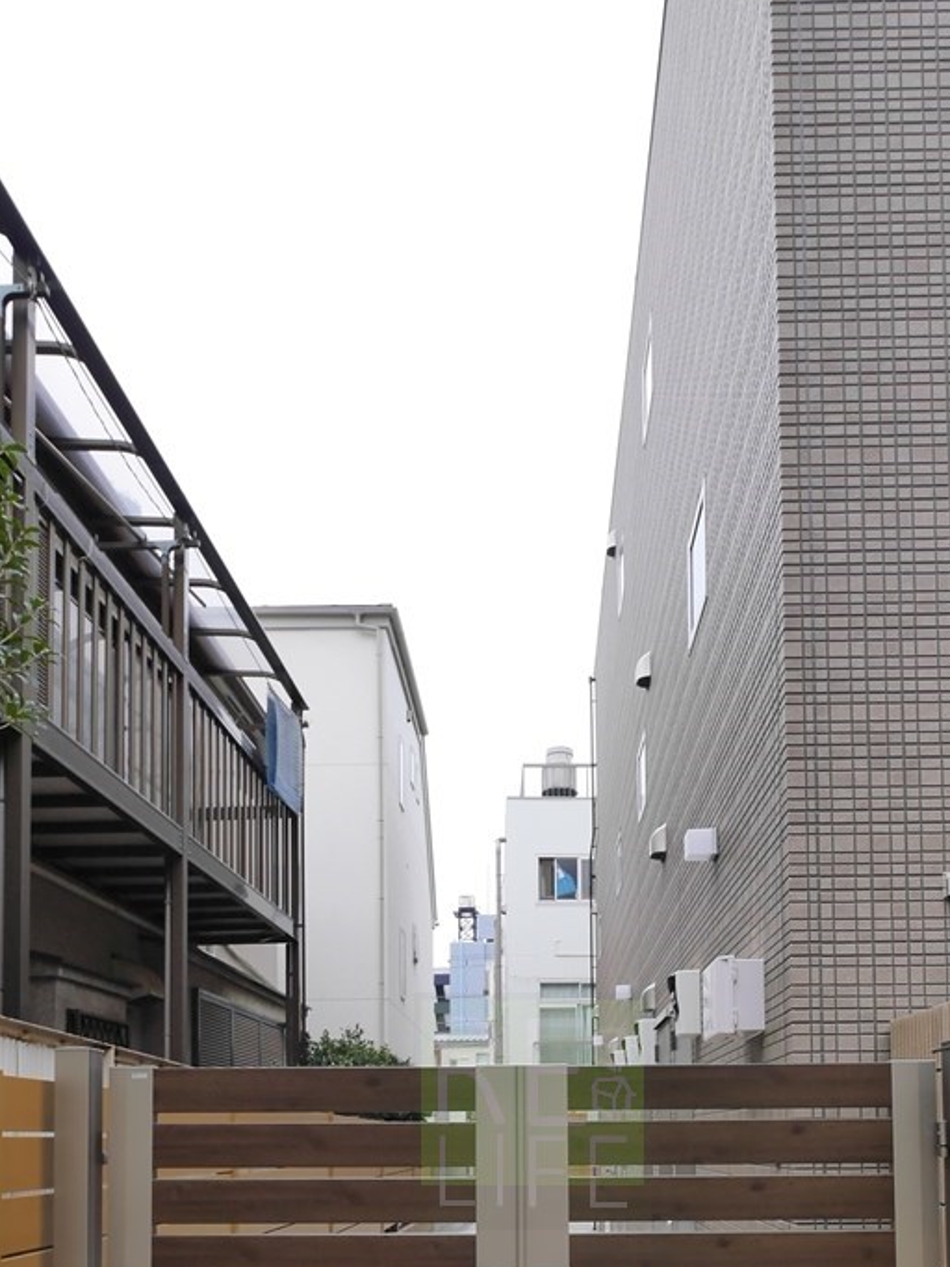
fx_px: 1098
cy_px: 1111
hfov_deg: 46.7
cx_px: 533
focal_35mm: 30
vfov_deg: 53.4
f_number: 5
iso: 640
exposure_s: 1/200
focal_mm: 8
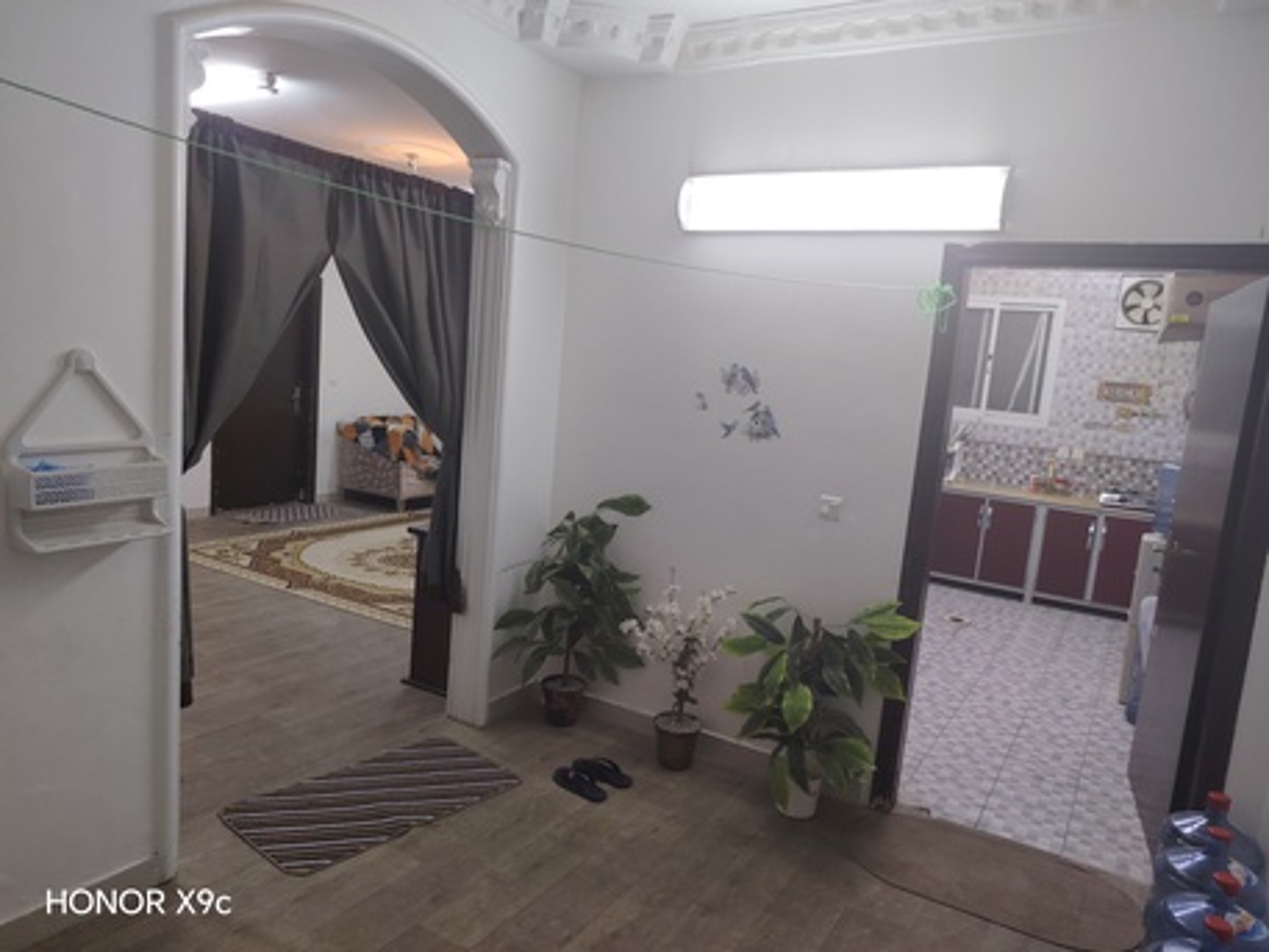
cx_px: 634
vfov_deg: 56.8
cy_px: 476
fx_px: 880
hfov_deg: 71.6
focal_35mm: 24
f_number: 1.75
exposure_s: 1/33.3
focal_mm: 5.25
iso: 334
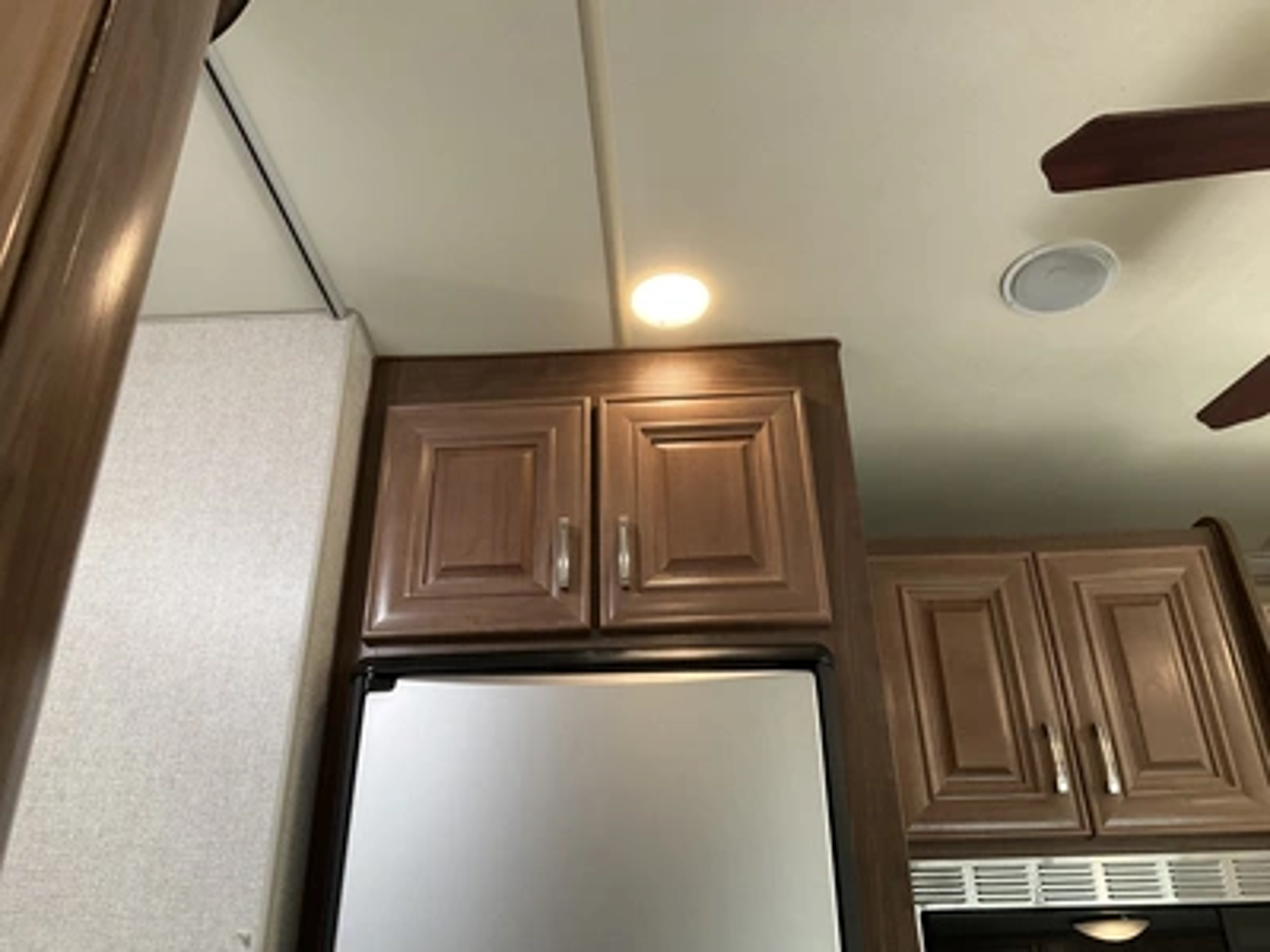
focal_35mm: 29
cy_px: 476
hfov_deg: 61.7
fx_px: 1064
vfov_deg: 48.2
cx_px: 635
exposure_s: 1/71
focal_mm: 3
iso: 64
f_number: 1.8
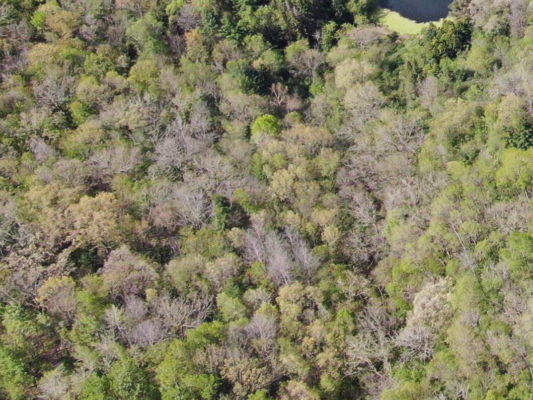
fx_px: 1047
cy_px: -77
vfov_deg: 20.3
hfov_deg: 23.9
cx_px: 747
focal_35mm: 68
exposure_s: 1/640
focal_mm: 4.39
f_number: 2.8
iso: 100
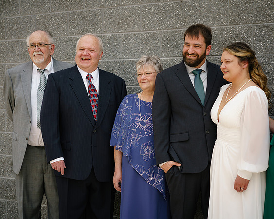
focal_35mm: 98
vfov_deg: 15.7
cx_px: 146
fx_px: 792
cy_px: 107
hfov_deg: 19.6
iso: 100
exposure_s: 1/640
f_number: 4.5
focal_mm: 85
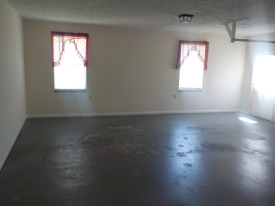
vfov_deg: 46.8
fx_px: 238
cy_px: 103
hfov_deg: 60.0
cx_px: 138
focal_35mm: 30
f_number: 3.3
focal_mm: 4.1
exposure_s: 1/30
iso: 200
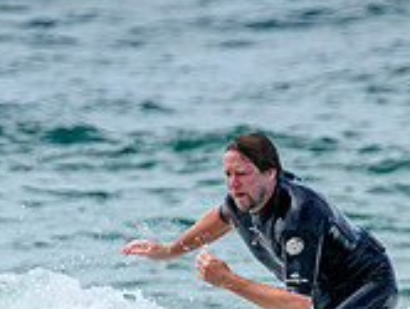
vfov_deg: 0.6
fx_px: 31872
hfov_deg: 0.7
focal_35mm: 2687
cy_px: 417
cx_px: 146
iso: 1400
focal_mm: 800
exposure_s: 1/2000
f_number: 11
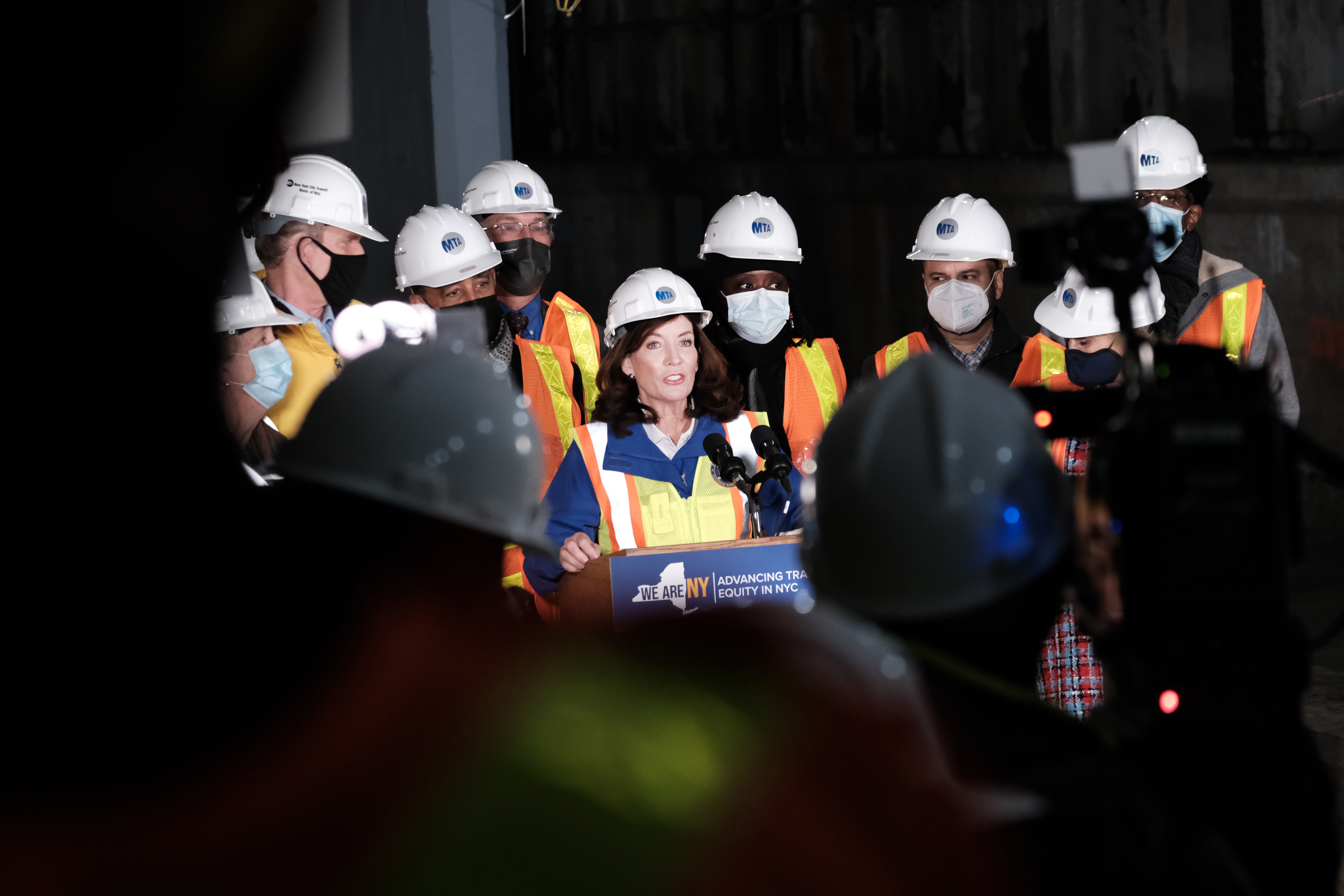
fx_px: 4816
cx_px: 672
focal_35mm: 129
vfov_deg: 10.6
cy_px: 448
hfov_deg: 15.9
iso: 3200
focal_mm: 86
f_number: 4.5
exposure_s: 1/60
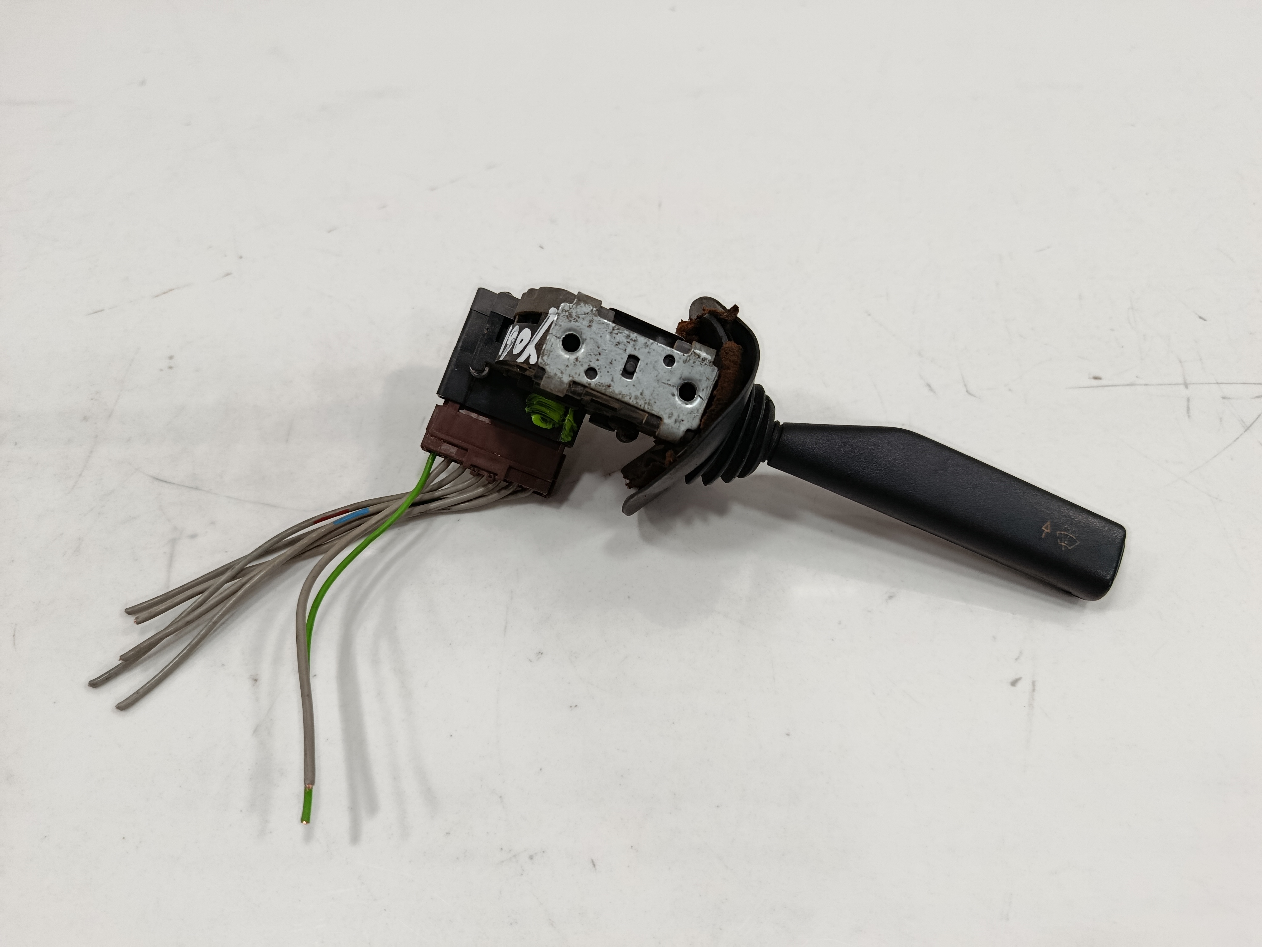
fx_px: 875
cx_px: 631
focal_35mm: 24
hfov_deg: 71.6
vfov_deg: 56.8
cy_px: 474
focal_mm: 5.24
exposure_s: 1/100
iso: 879
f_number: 1.7
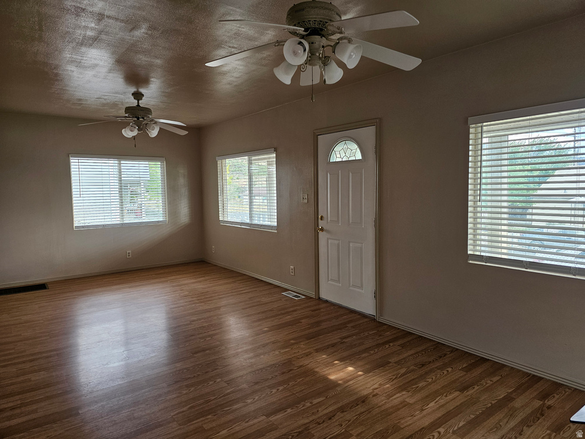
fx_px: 389
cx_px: 292
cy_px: 220
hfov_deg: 73.9
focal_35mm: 23
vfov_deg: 58.9
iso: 200
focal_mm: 6.3
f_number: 1.7
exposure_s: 1/120
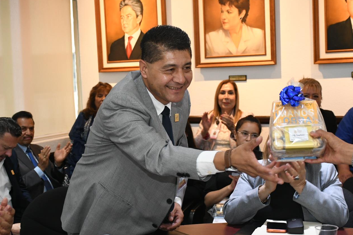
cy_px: 130
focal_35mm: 62
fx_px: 608
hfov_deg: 32.4
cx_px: 159
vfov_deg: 21.9
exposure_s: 1/100
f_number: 4
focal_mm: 32
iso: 2000
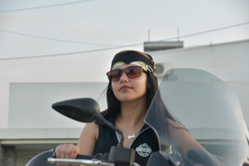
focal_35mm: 128
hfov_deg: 16.1
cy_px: 83
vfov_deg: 10.8
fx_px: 882
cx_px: 124
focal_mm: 85
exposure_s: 1/160
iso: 1000
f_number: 5.3
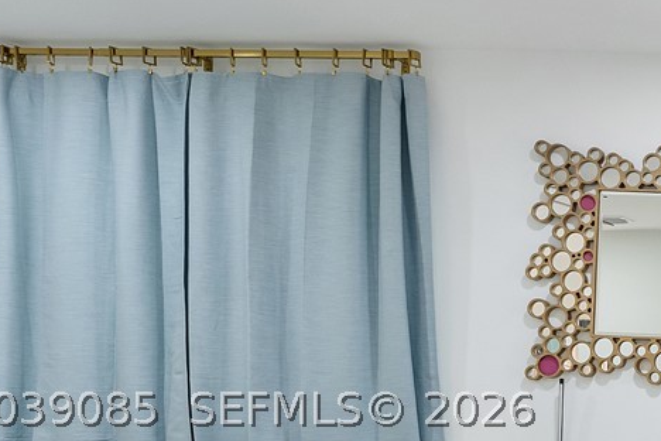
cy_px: 406
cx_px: 1090
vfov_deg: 22.7
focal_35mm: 58
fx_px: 1065
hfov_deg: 23.7
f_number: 8
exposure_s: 1/25
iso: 800
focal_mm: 16
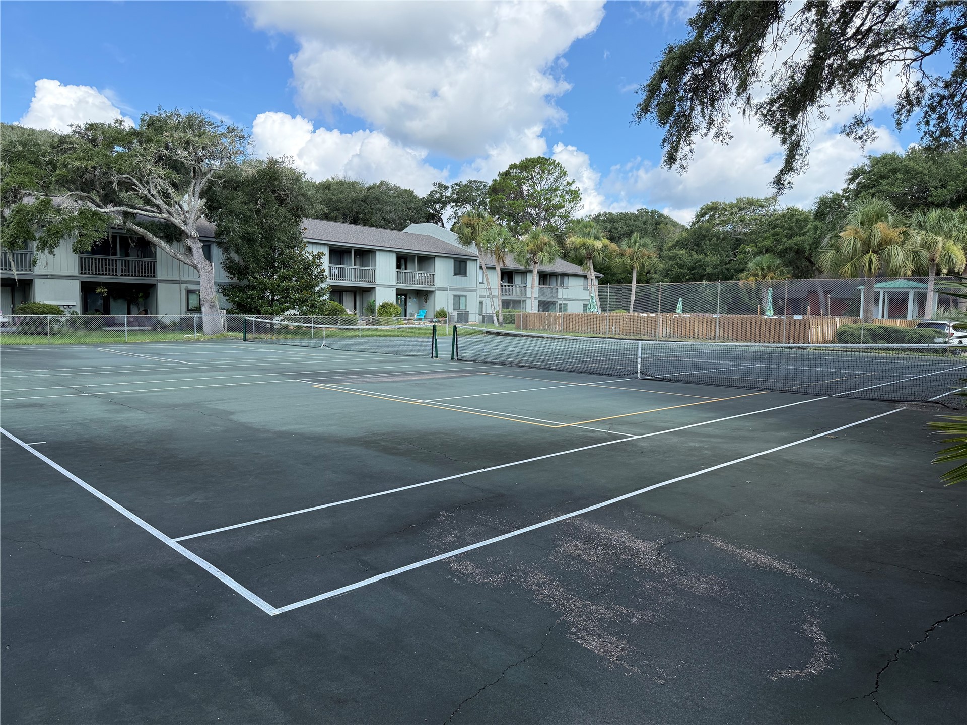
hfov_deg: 71.6
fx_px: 670
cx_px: 484
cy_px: 362
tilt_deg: -4.9
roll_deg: -1.3
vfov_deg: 56.8
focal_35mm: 24
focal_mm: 6.76
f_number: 1.78
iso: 100
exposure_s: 1/1689
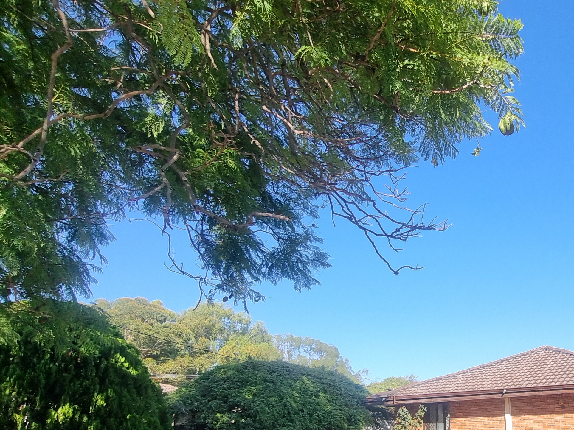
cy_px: 306
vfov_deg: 49.9
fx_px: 448
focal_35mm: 27
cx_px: 448
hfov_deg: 60.8
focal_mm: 1.74
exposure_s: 1/636
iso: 50
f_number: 2.2
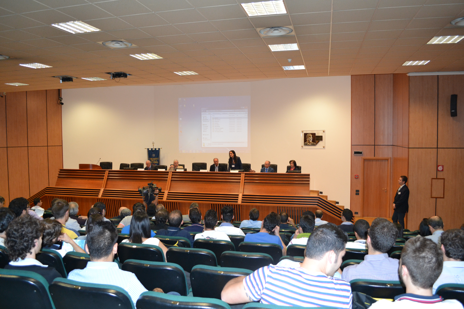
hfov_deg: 67.4
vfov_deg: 47.9
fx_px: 348
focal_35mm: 27
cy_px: 154
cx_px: 232
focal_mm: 18
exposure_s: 1/60
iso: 1250
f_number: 3.5
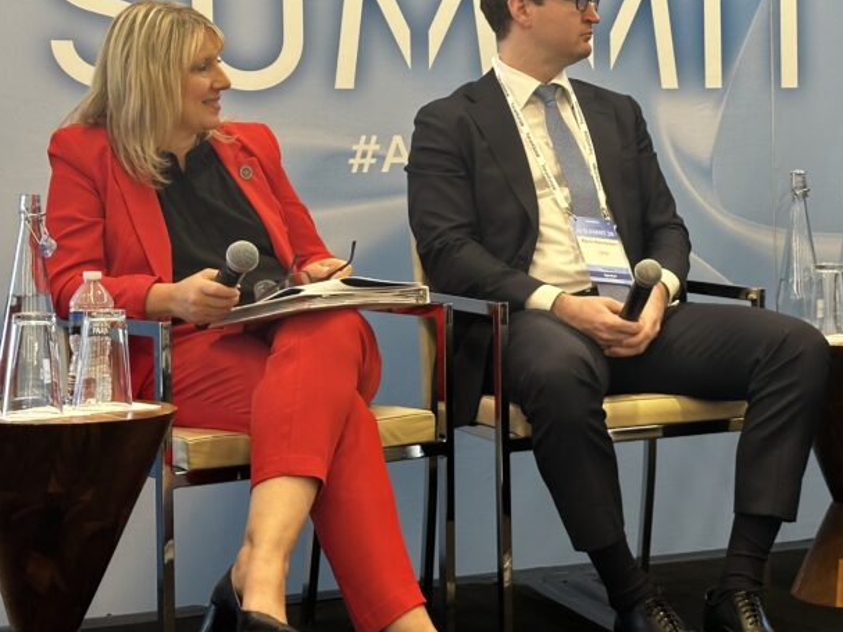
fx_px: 1972
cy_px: 190
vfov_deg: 18.1
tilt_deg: +0.0
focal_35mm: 81
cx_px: 624
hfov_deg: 23.9
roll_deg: +1.3
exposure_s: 1/60
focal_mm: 6.86
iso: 80
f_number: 1.78
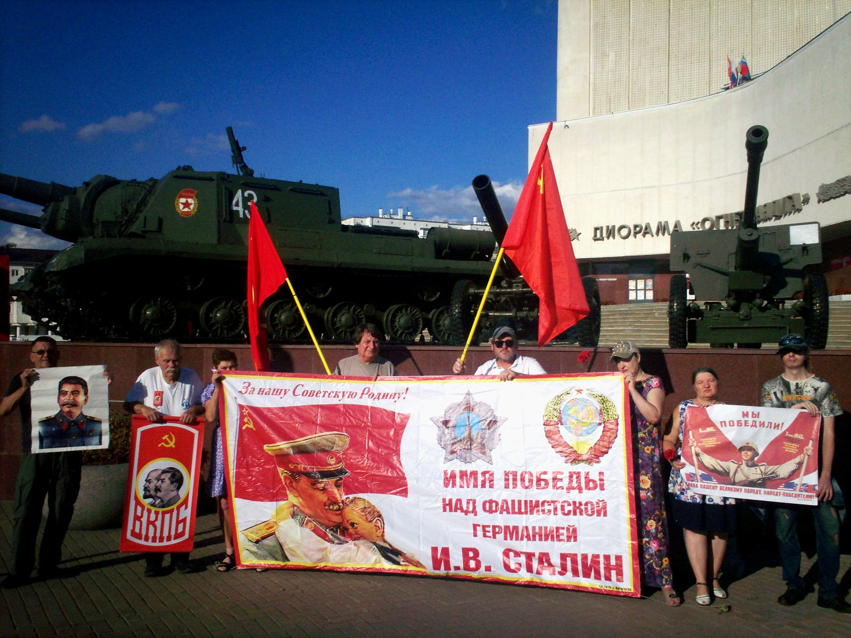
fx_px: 885
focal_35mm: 36
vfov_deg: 39.7
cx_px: 426
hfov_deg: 51.4
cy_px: 319
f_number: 4.5
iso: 100
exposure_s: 1/1508
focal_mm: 6
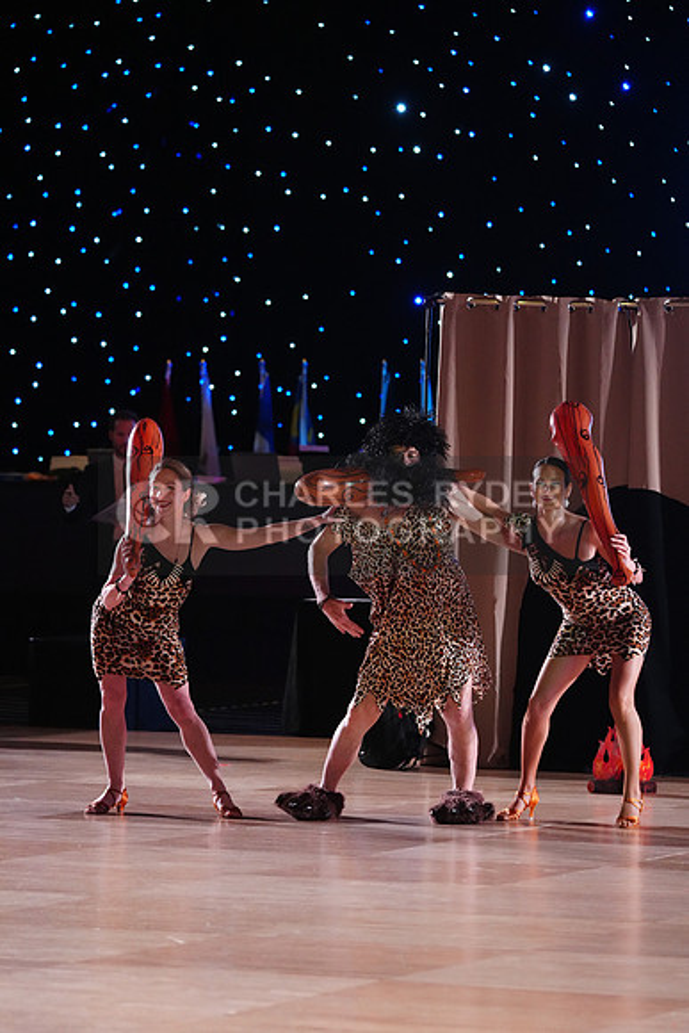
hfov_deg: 8.5
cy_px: 516
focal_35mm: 161
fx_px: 4619
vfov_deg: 12.8
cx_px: 344
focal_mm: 161
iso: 5000
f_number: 4
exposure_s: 1/400
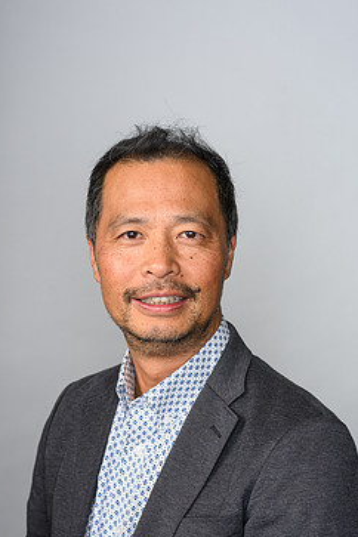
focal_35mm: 62
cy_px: 318
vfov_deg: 32.3
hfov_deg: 21.9
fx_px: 925
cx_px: 183
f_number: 5.6
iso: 200
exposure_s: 1/200
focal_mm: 50
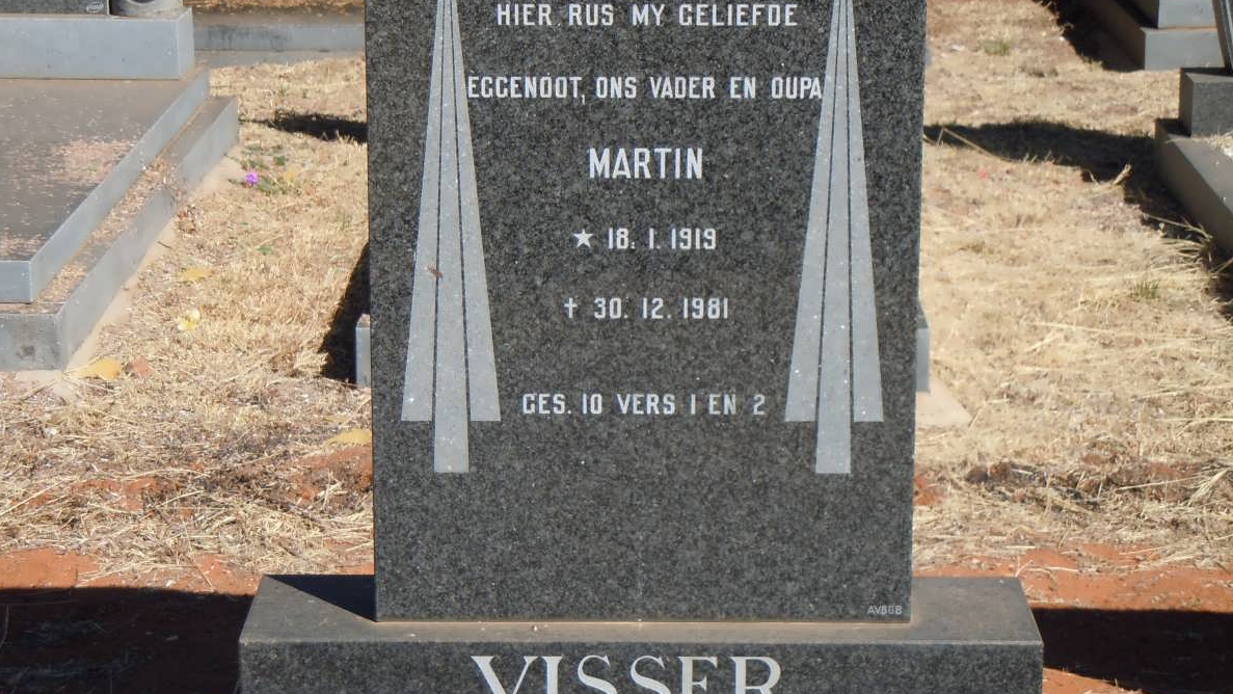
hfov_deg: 21.8
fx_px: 3204
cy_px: 308
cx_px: 611
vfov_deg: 12.4
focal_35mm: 98
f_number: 8.8
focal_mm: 16
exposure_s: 1/250
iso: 200
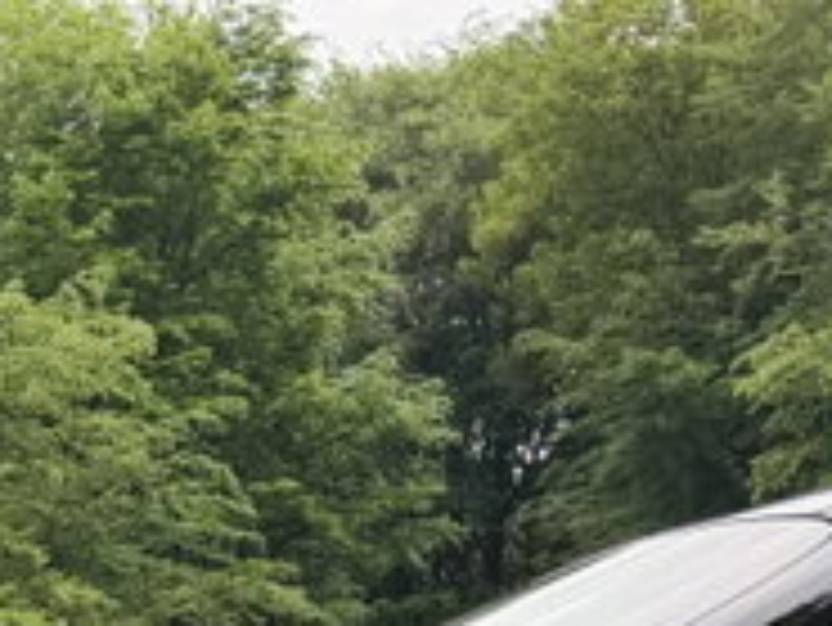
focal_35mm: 133
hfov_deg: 13.5
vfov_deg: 10.3
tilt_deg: -2.4
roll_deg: -1.3
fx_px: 3199
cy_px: 1261
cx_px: -616
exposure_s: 1/2169
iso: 100
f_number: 1.78
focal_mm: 6.76
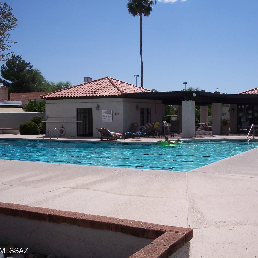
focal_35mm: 47
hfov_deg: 36.0
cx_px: 150
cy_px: 131
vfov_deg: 36.1
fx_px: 396
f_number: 5.6
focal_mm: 8
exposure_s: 1/1000
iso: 100
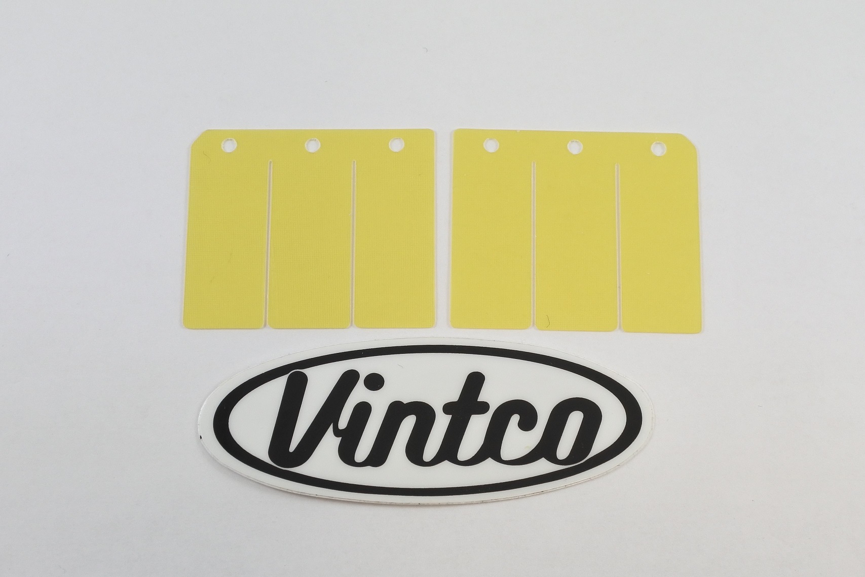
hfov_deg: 50.7
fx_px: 913
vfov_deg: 35.1
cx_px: 432
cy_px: 288
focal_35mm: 38
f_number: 4
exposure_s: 1/200
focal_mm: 14.3
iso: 400
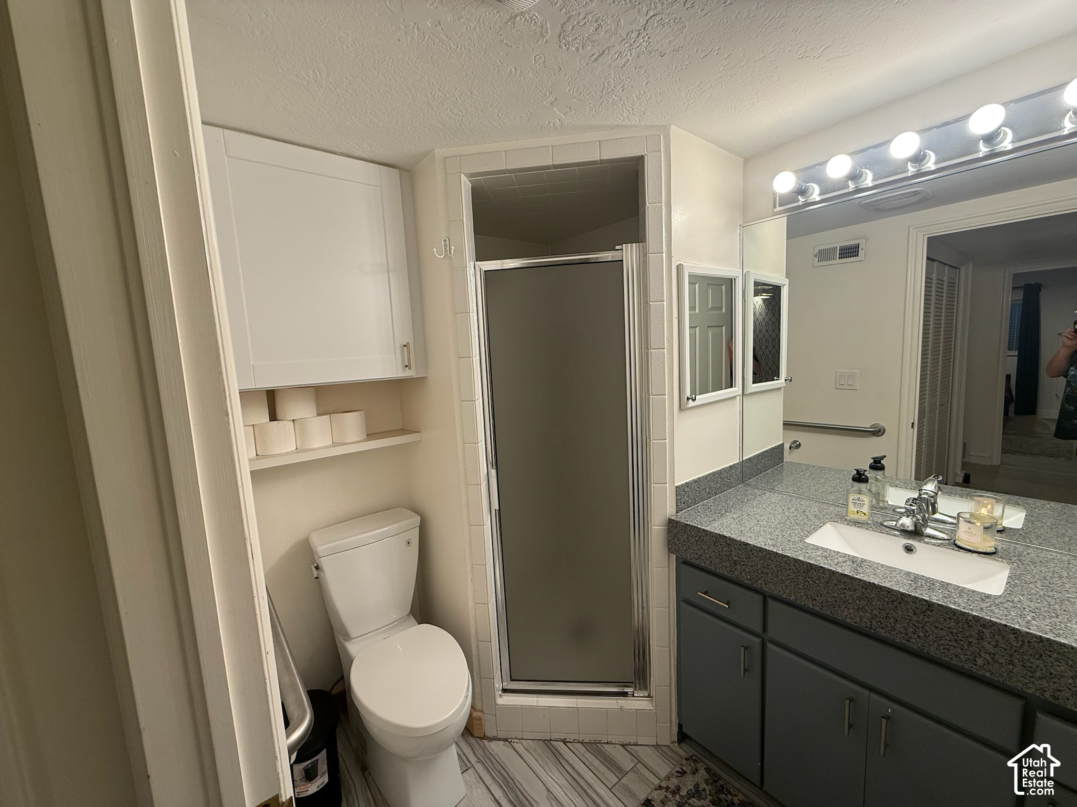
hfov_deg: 102.1
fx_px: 436
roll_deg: +2.8
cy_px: 404
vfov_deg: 85.7
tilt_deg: -6.6
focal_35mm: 14
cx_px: 538
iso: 125
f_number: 2.2
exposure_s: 1/120
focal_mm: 2.22
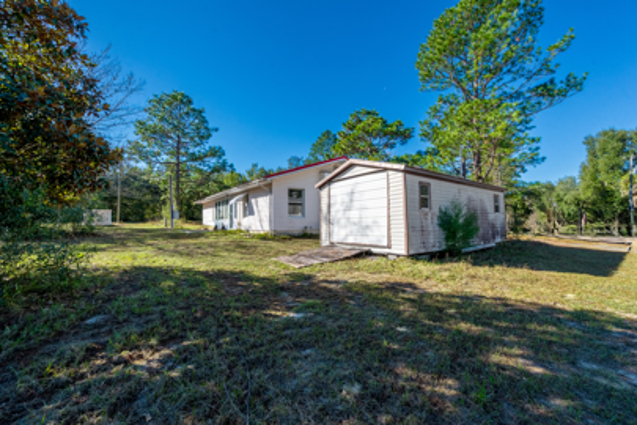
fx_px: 248
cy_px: 212
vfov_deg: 81.2
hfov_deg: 104.3
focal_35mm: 14
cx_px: 318
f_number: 9
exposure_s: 1/3200
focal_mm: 14
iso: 400
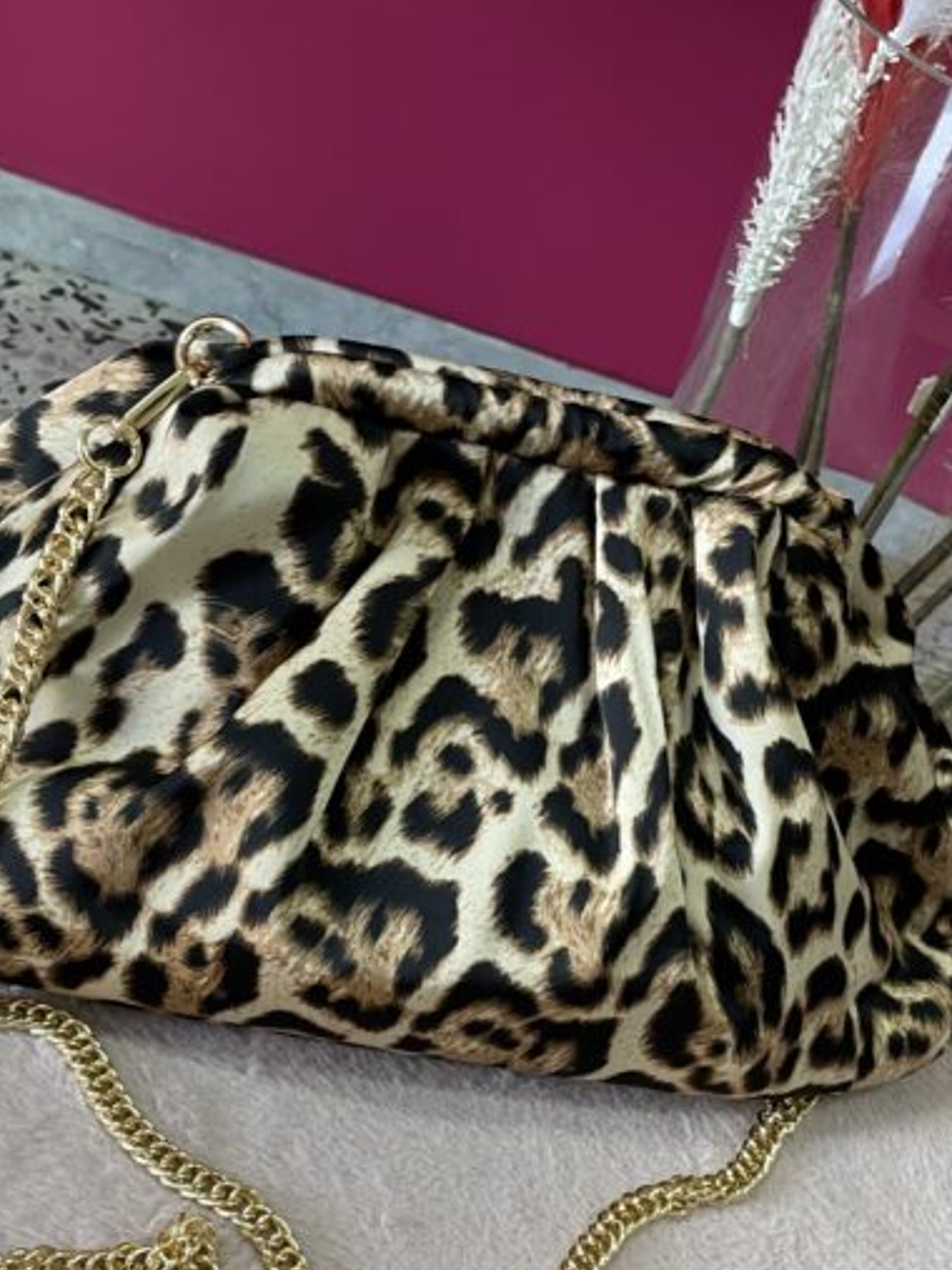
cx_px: 461
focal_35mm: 41
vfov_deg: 45.2
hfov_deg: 35.1
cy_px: 827
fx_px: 1504
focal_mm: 4.2
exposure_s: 1/50
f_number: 1.6
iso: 100
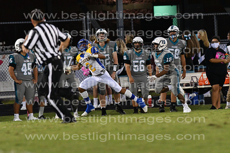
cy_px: 76
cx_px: 115
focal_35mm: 450
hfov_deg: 4.6
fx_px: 2876
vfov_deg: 3.1
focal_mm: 300
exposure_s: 1/800
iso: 6400
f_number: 4.5
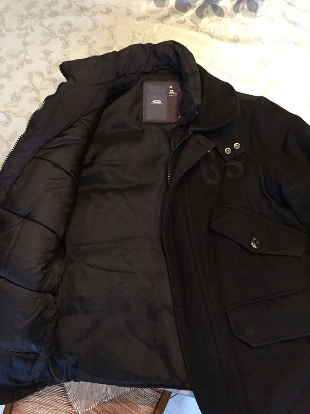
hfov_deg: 48.2
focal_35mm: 29
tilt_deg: -72.6
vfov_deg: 61.7
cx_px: 155
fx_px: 346
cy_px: 207
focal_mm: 4.15
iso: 400
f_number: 2.2
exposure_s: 1/17
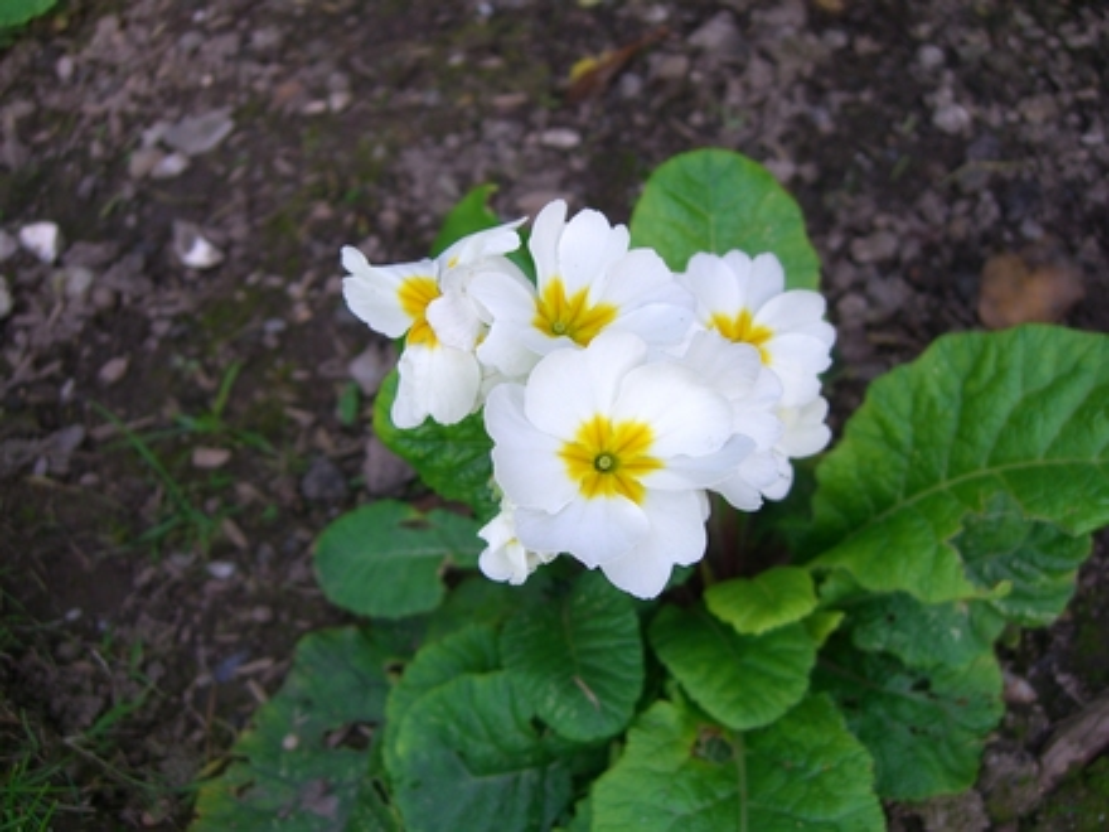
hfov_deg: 49.0
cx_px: 554
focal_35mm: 38
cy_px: 416
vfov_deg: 37.7
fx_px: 1217
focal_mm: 7.9
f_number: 2.8
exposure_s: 1/200
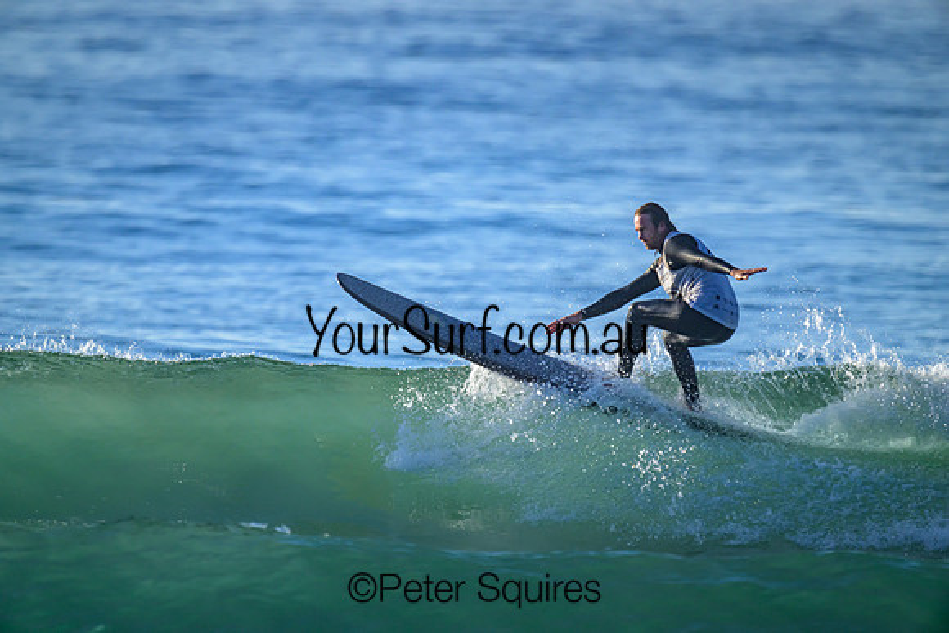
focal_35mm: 1120
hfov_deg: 1.8
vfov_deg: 1.2
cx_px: 474
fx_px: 29530
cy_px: 316
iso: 800
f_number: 9
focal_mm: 1120
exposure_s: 1/2000
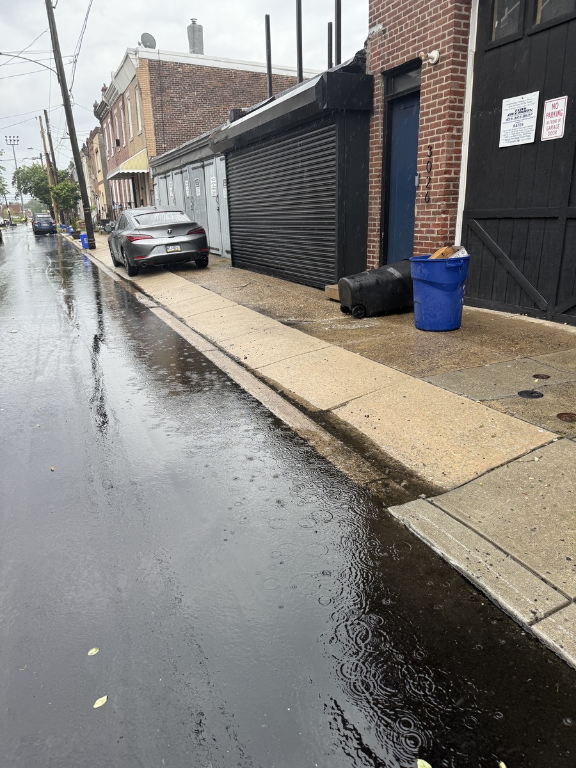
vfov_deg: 71.6
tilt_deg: -15.8
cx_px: 288
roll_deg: +0.9
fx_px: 532
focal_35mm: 24
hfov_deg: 56.8
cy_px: 384
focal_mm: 6.76
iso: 100
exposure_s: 1/312
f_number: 1.78
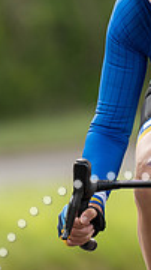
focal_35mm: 962
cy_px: 108
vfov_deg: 2.2
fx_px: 6860
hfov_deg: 1.3
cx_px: 148
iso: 320
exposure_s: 1/1000
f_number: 3.5
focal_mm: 200
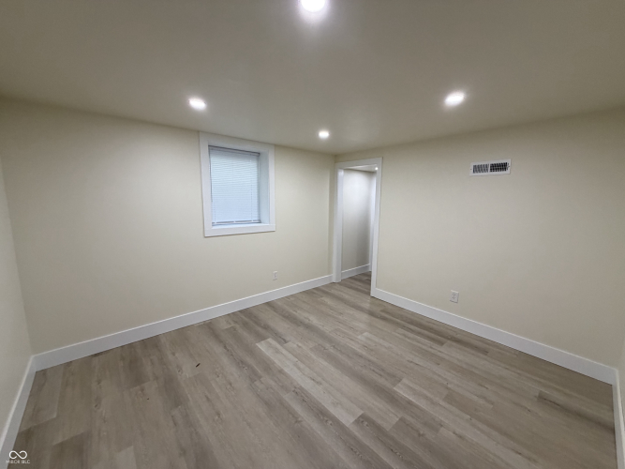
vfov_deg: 85.7
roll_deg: -0.6
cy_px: 234
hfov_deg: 102.1
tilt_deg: -3.6
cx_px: 312
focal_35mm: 14
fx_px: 253
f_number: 2.2
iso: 200
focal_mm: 2.22
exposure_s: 1/120
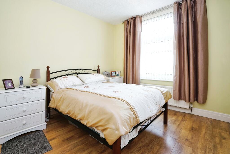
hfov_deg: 96.7
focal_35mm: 16
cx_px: 115
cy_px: 77
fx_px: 102
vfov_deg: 73.8
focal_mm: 16
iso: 250
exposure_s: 1/10
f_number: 8
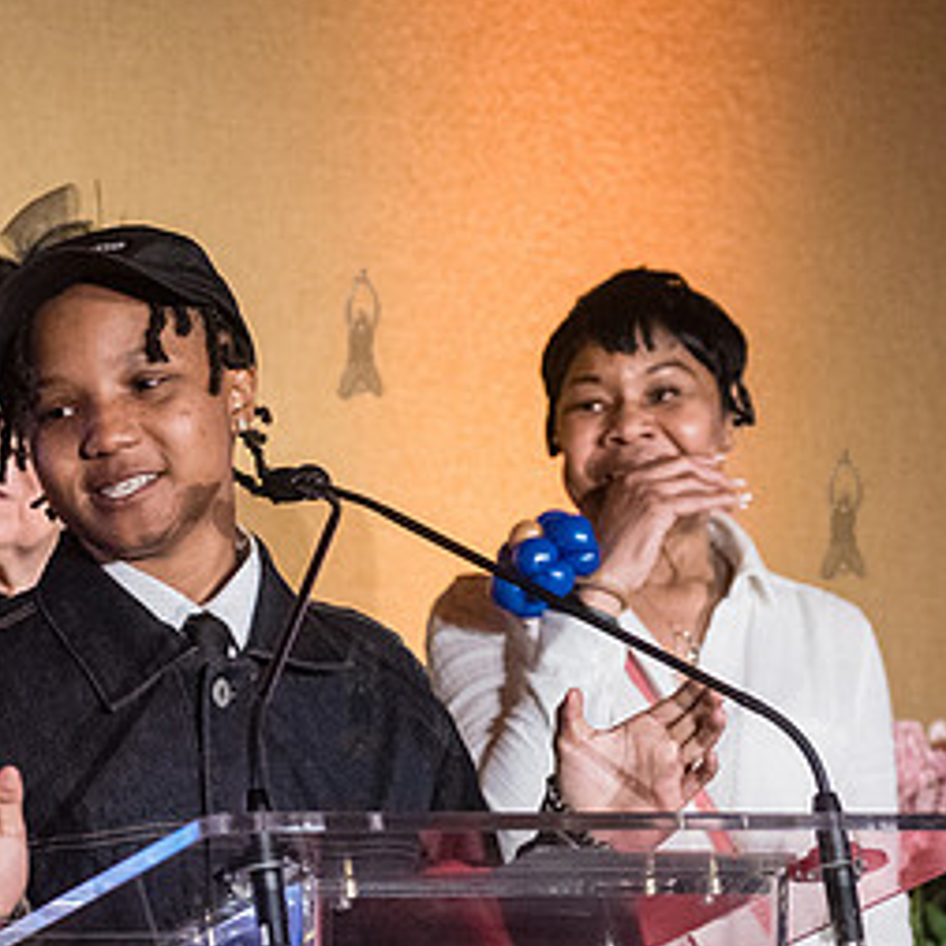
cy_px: 651
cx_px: 483
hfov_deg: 8.6
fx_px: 6276
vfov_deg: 8.6
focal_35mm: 203
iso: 6400
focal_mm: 92
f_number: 4.5
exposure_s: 1/200
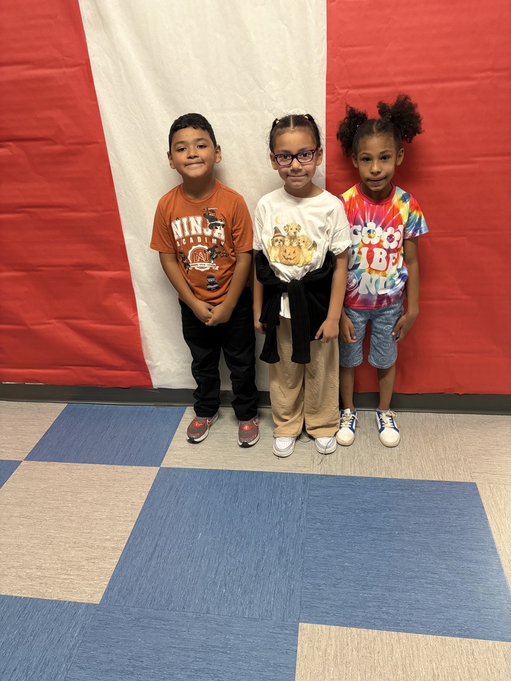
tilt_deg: -28.0
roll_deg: +3.6
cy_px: 340
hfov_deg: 53.1
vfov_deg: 67.3
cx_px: 256
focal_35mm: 26
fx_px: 512
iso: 250
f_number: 1.6
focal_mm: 5.96
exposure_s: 1/59
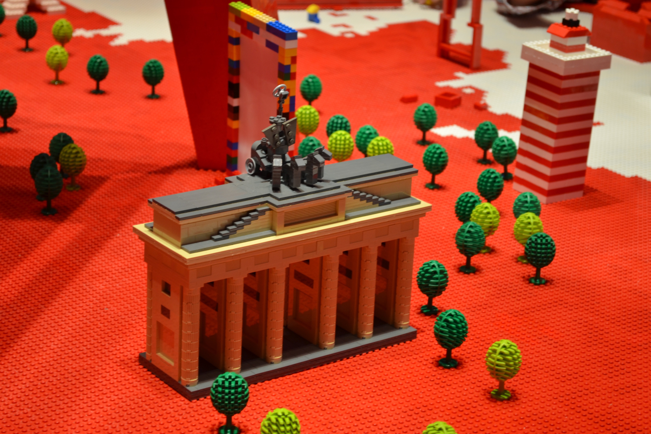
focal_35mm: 82
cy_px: 217
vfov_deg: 16.6
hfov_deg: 24.6
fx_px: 1492
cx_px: 326
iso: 200
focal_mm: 55
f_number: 5.6
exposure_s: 1/50
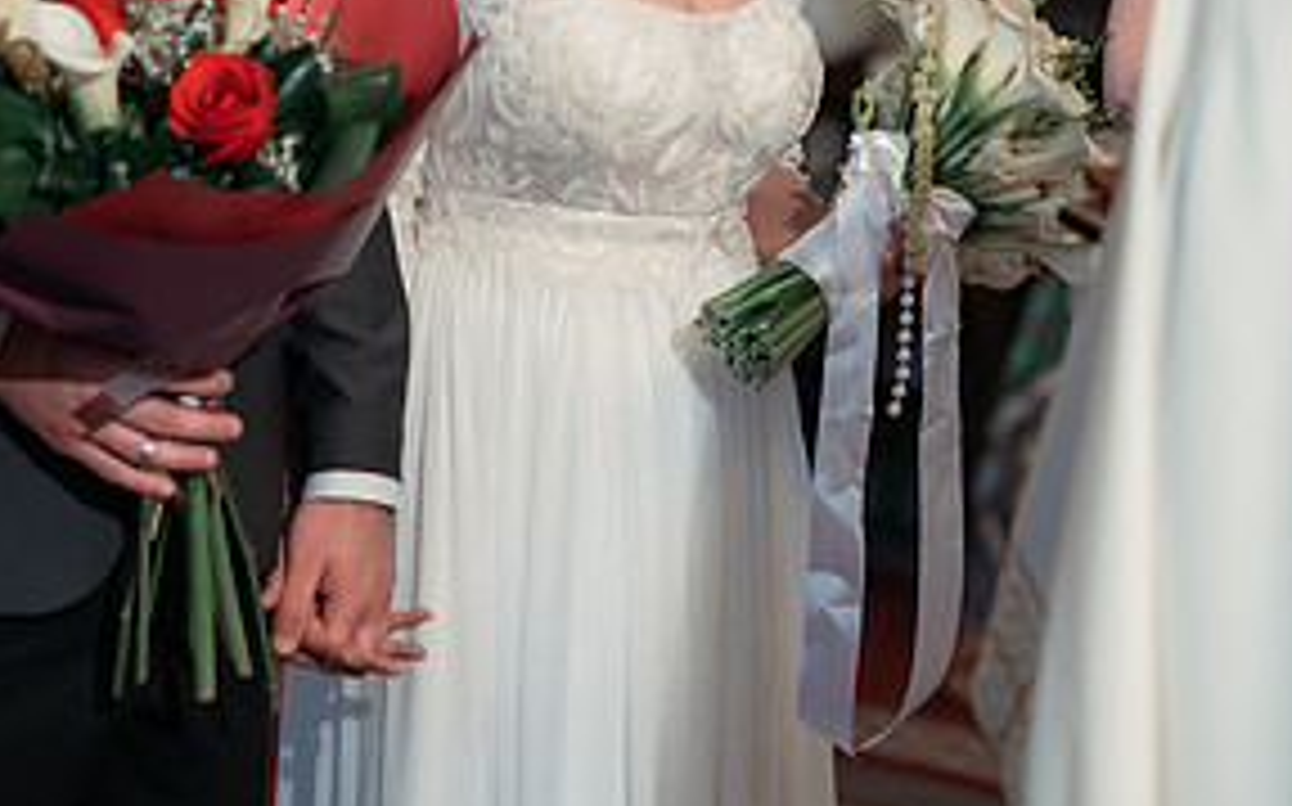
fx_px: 6334
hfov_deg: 11.6
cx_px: 799
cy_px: -32
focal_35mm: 180
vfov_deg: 7.2
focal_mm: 85
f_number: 2.2
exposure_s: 1/200
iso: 1600
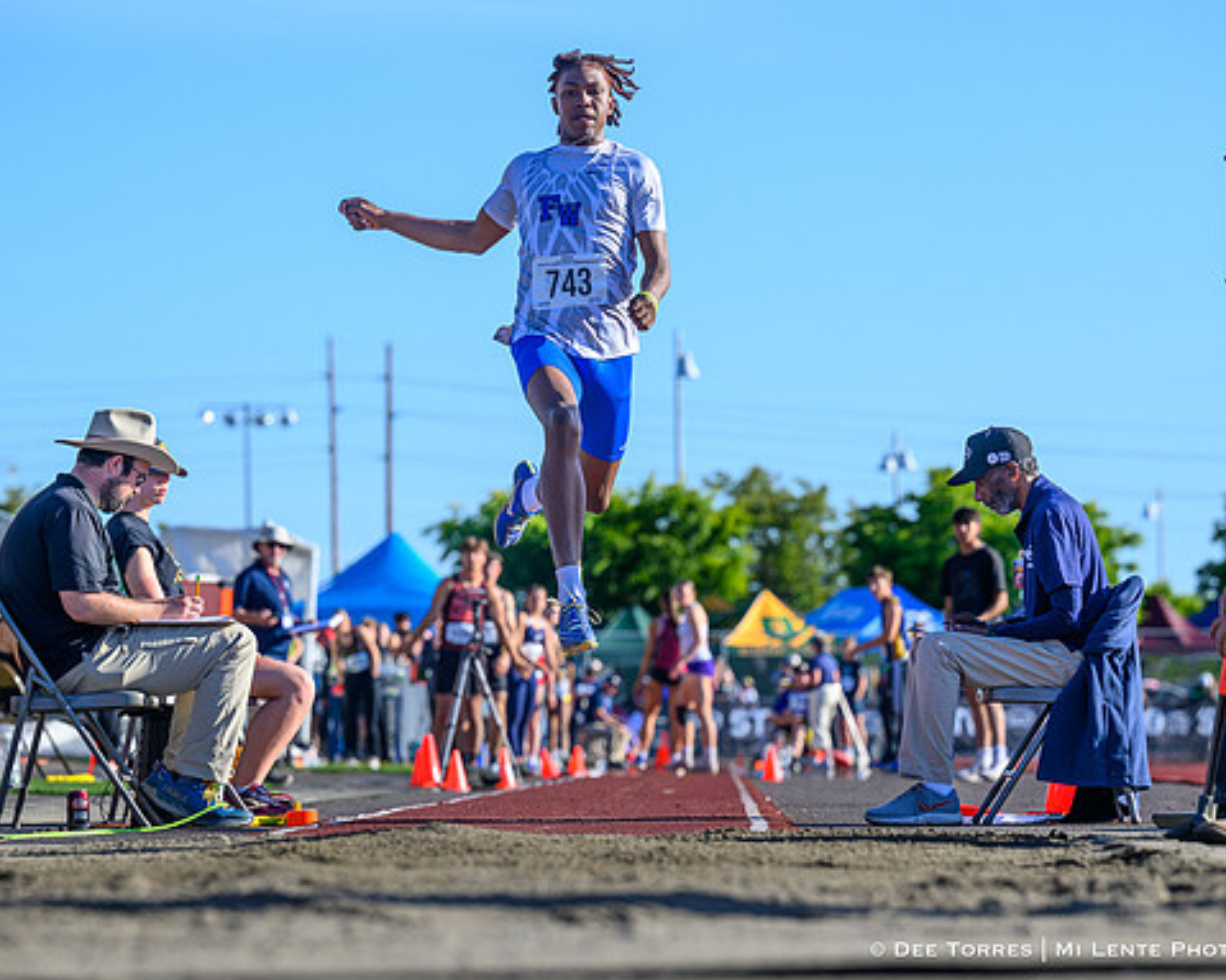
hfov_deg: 11.8
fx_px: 5950
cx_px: 614
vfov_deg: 9.4
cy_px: 531
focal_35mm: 164
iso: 140
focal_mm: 125
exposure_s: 1/1250
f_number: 4
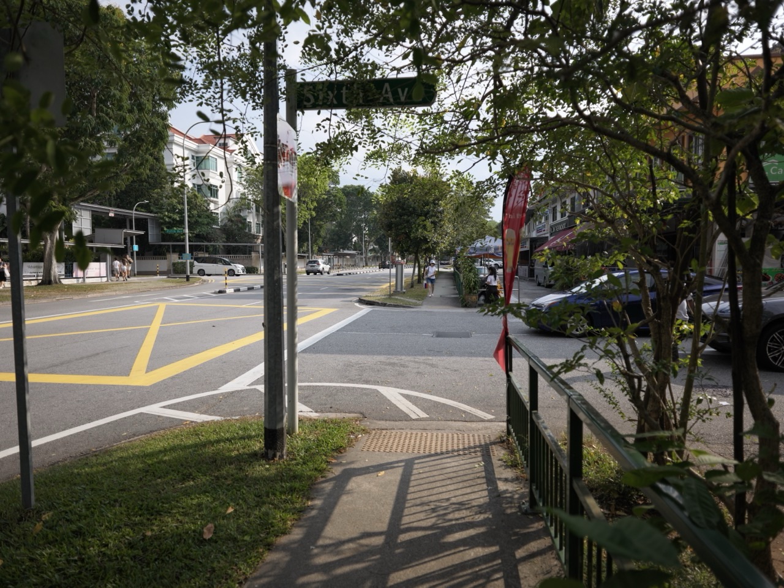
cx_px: 392
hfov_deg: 76.4
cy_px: 294
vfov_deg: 61.1
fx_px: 498
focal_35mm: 22
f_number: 4
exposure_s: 1/1000
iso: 200
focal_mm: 28
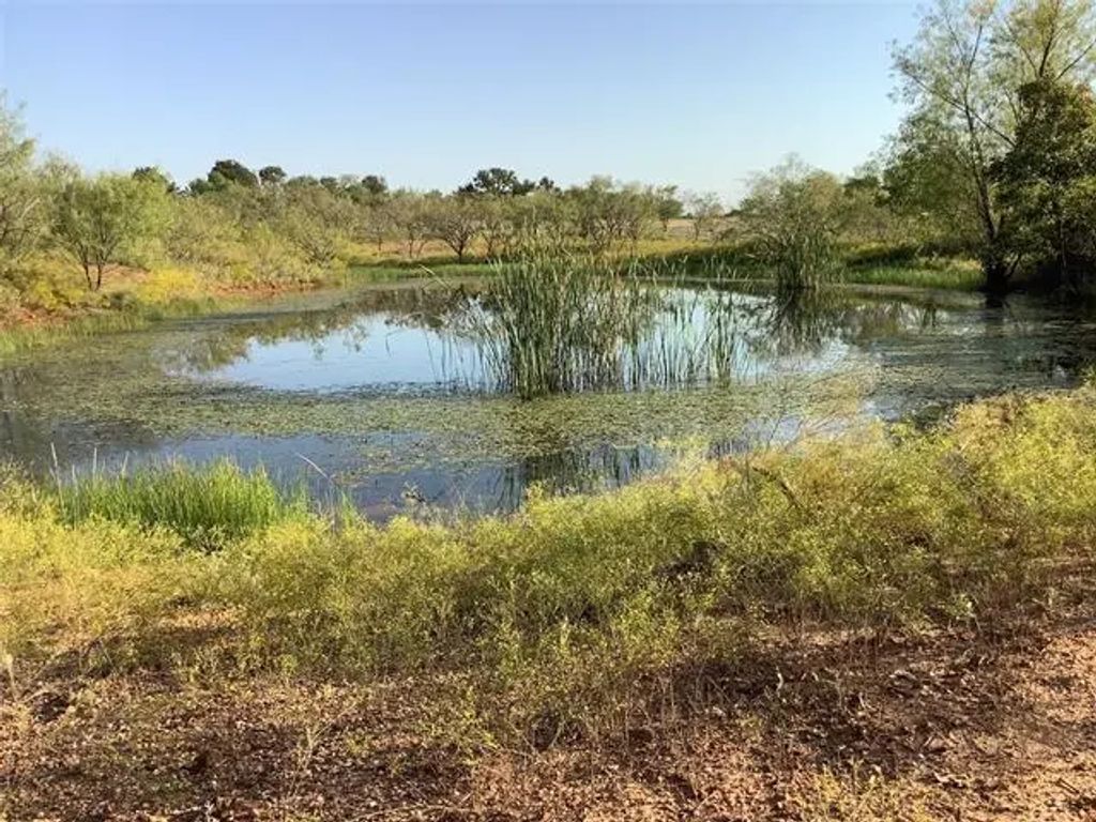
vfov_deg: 45.4
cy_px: 411
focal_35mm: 31
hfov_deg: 58.4
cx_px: 548
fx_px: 982
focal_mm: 3.3
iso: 25
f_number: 2.4
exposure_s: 1/691
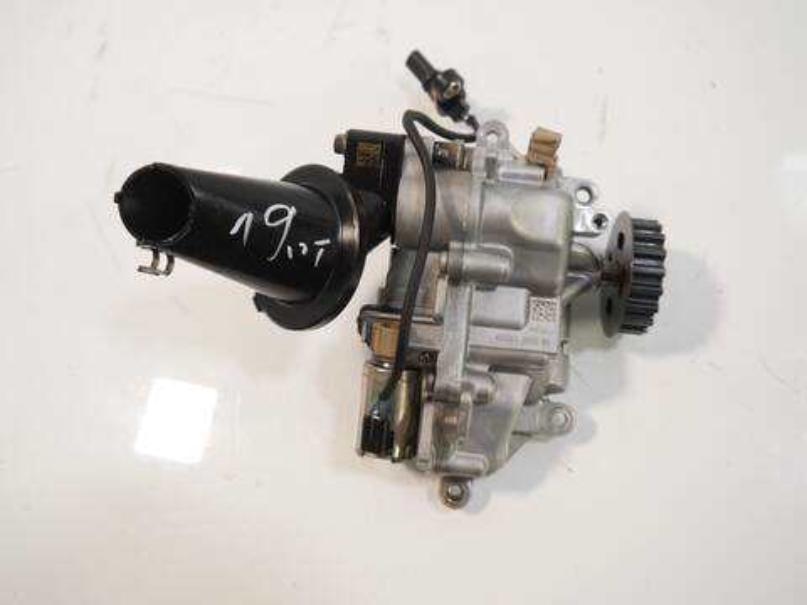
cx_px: 404
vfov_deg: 46.8
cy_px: 302
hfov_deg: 60.0
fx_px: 699
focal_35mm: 30
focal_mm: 15
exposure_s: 1/60
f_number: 3.6
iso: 500
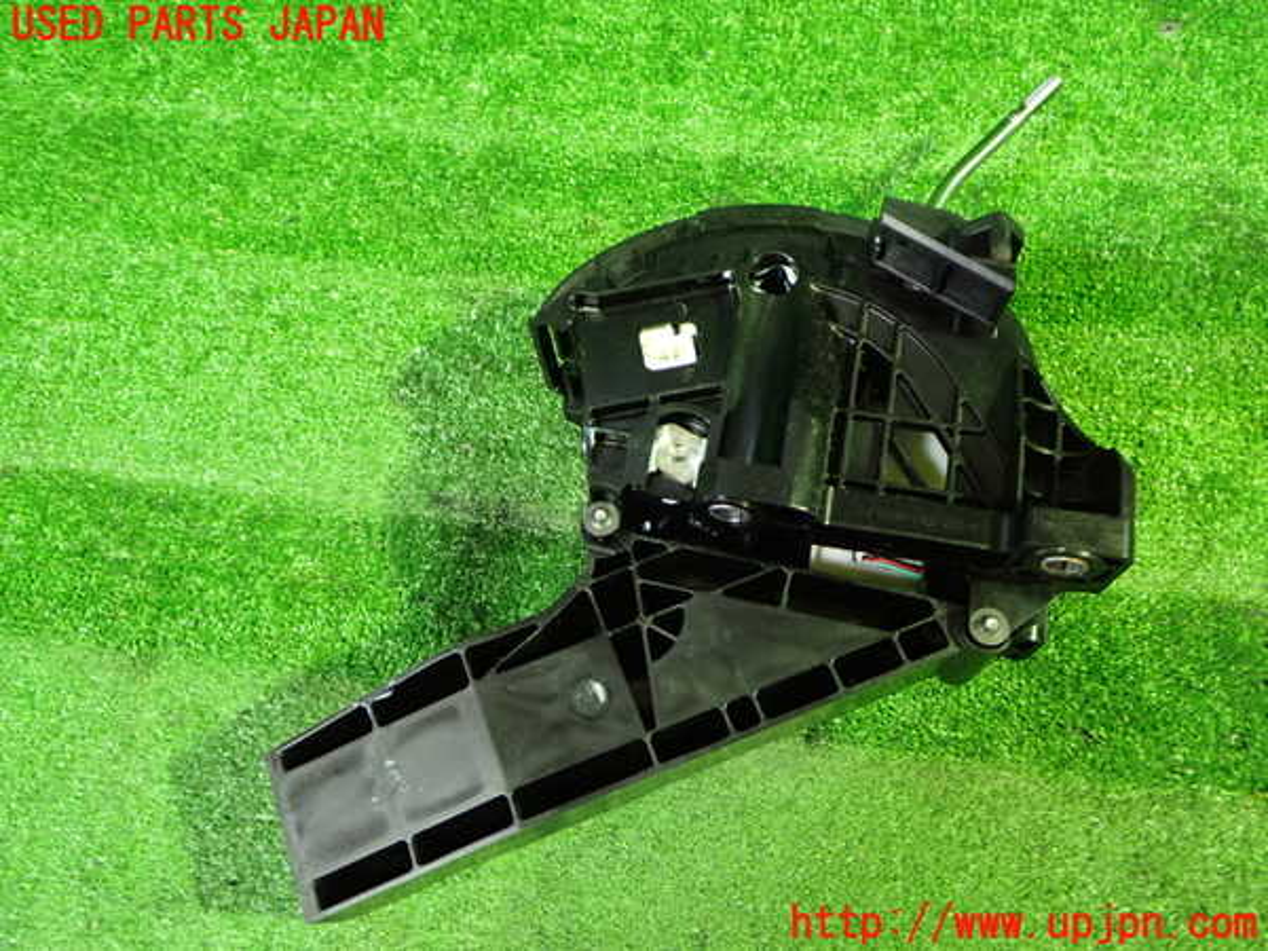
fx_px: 1099
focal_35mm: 30
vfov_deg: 46.8
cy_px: 476
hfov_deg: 60.0
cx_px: 634
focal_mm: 5.4
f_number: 2.3
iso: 800
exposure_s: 1/25
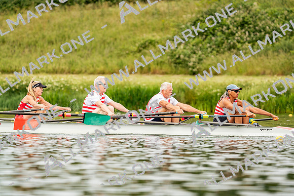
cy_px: 98
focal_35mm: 350
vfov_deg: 3.9
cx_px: 147
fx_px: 2859
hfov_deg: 5.9
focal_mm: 350
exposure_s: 1/2000
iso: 500
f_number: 6.3
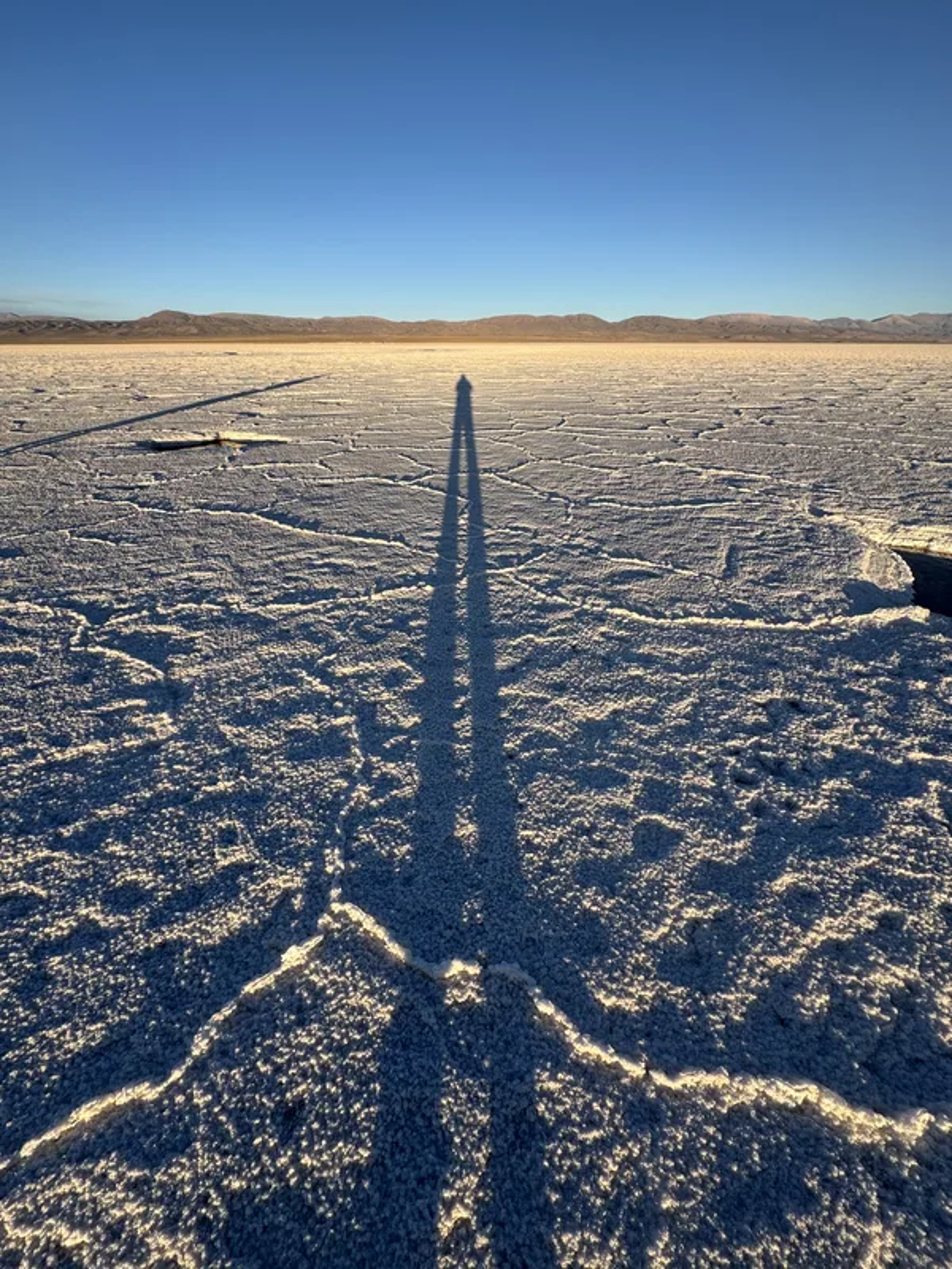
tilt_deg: -29.8
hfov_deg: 85.7
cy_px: 634
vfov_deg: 102.1
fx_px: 513
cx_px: 476
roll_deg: +0.2
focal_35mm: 14
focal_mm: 2.22
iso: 40
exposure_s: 1/889
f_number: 2.2
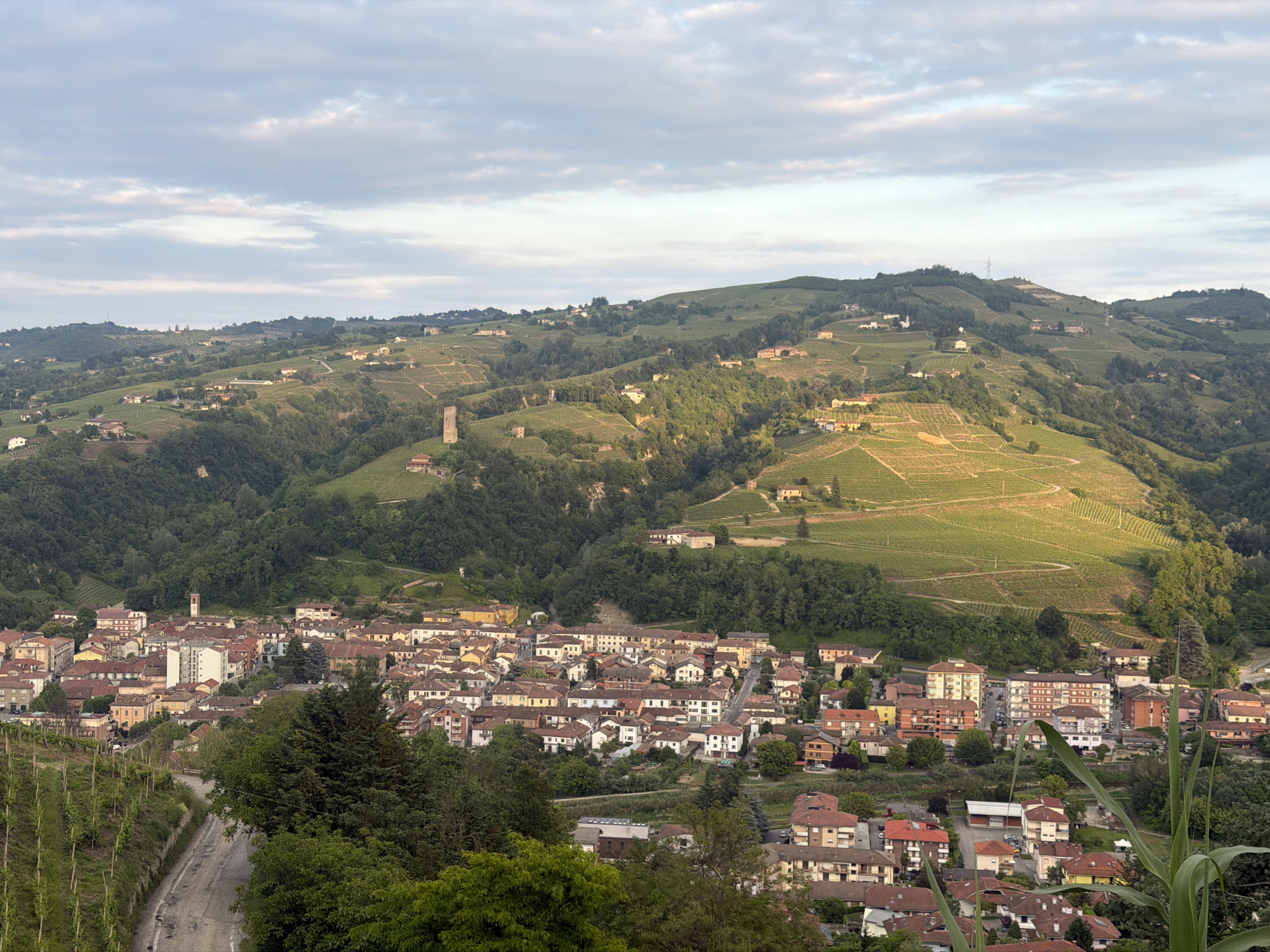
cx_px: 635
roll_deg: -1.6
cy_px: 476
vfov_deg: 30.3
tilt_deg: -3.3
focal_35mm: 48
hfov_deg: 39.7
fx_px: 1761
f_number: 1.78
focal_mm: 6.76
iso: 64
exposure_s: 1/733
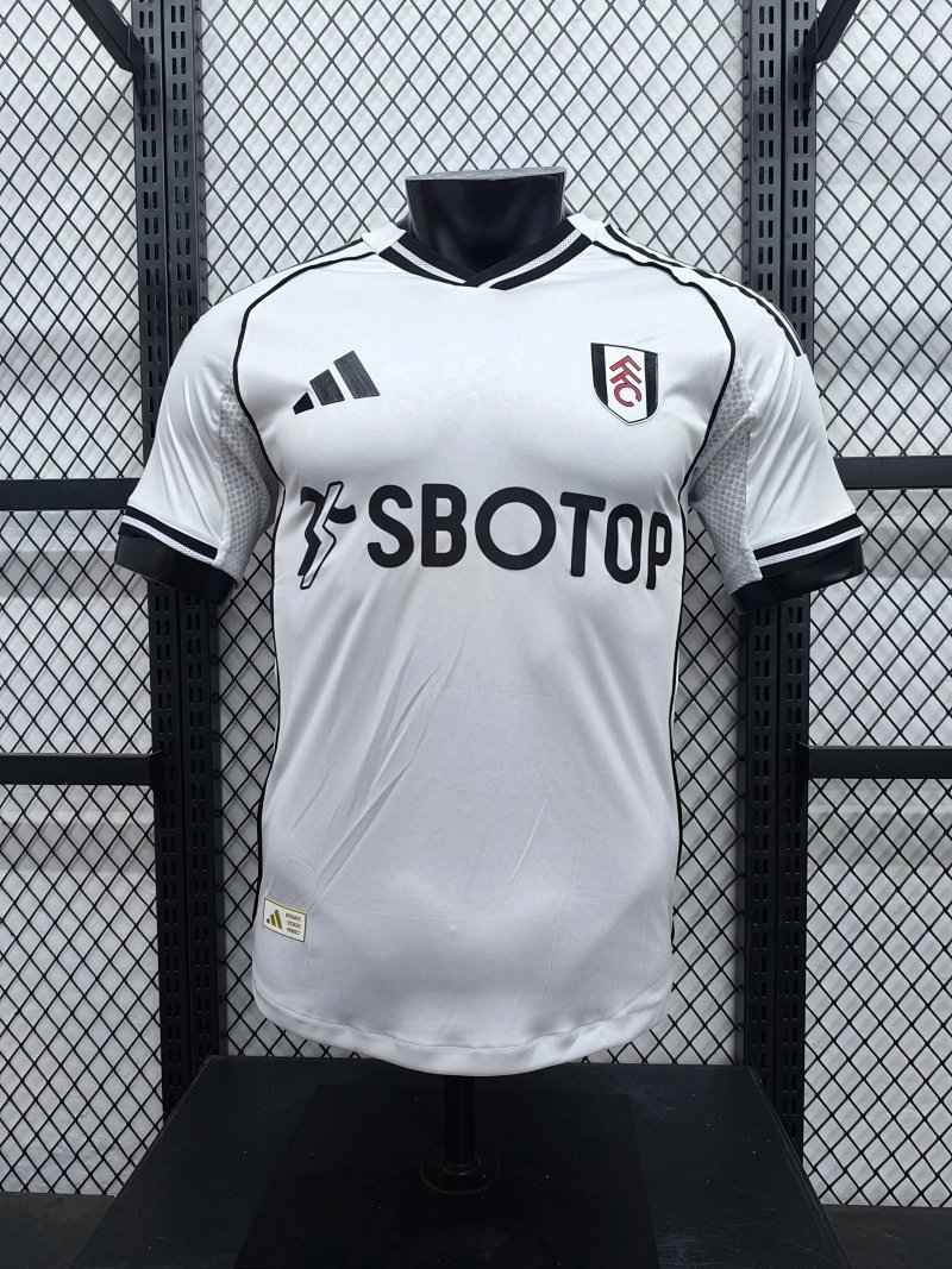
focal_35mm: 23
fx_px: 844
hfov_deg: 58.9
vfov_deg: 73.9
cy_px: 634
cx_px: 476
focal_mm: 6.14
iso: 500
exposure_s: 1/50
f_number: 1.65
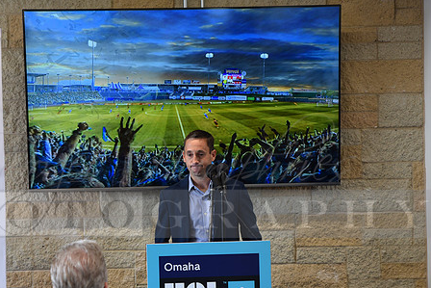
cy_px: 176
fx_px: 1054
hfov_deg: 23.1
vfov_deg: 15.5
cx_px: 174
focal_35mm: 88
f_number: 3.2
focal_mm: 68
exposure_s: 1/60
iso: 400
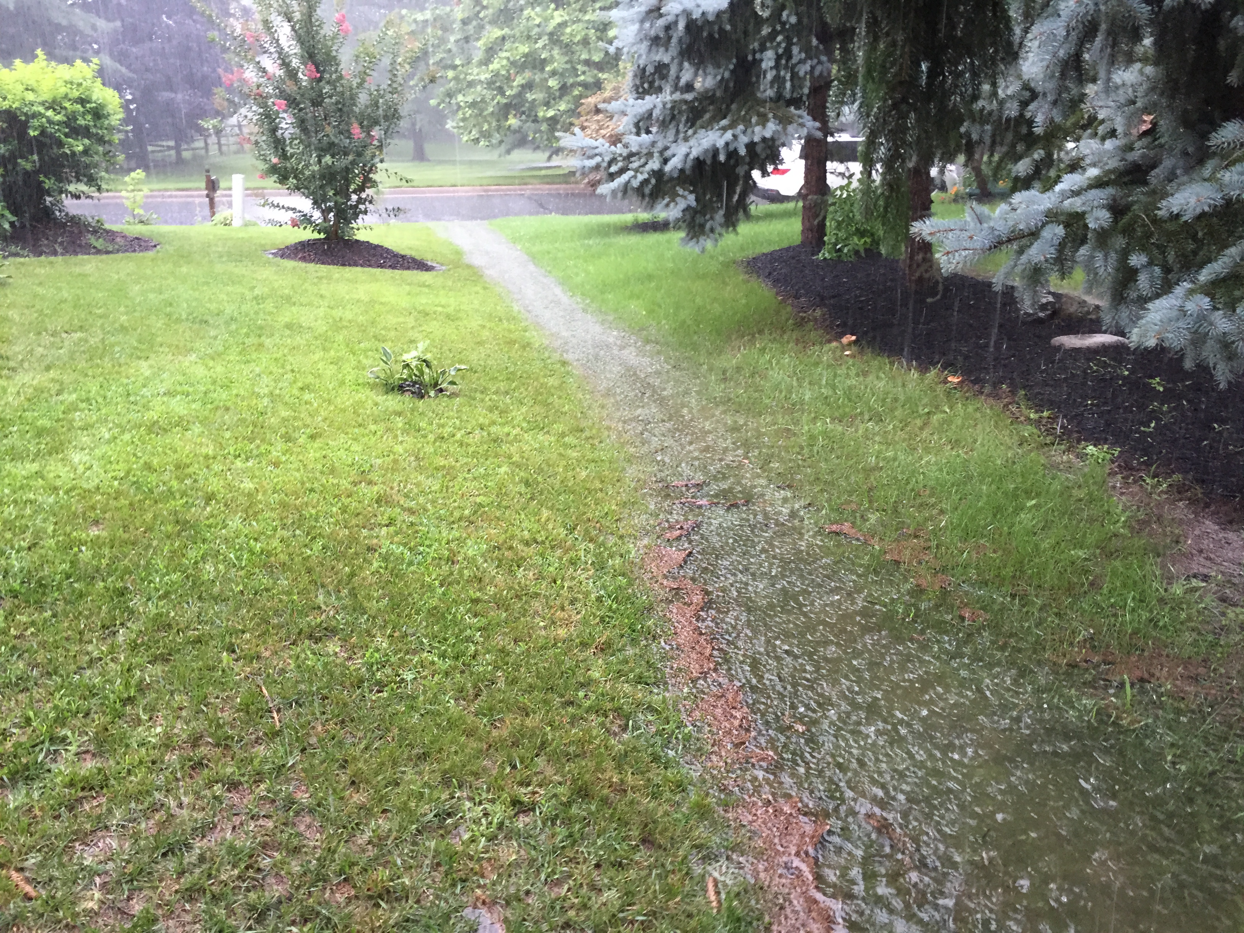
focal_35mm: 29
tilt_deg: -16.3
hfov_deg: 61.7
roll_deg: +0.5
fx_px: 1042
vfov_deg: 48.2
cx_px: 622
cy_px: 466
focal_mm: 4.15
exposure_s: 1/30
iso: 125
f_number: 2.2
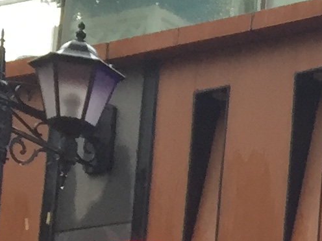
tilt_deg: +8.2
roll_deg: -3.6
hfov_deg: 9.2
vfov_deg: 7.5
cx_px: 806
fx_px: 1777
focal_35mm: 191
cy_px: 479
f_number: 2.2
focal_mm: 4.15
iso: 32
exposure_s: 1/33
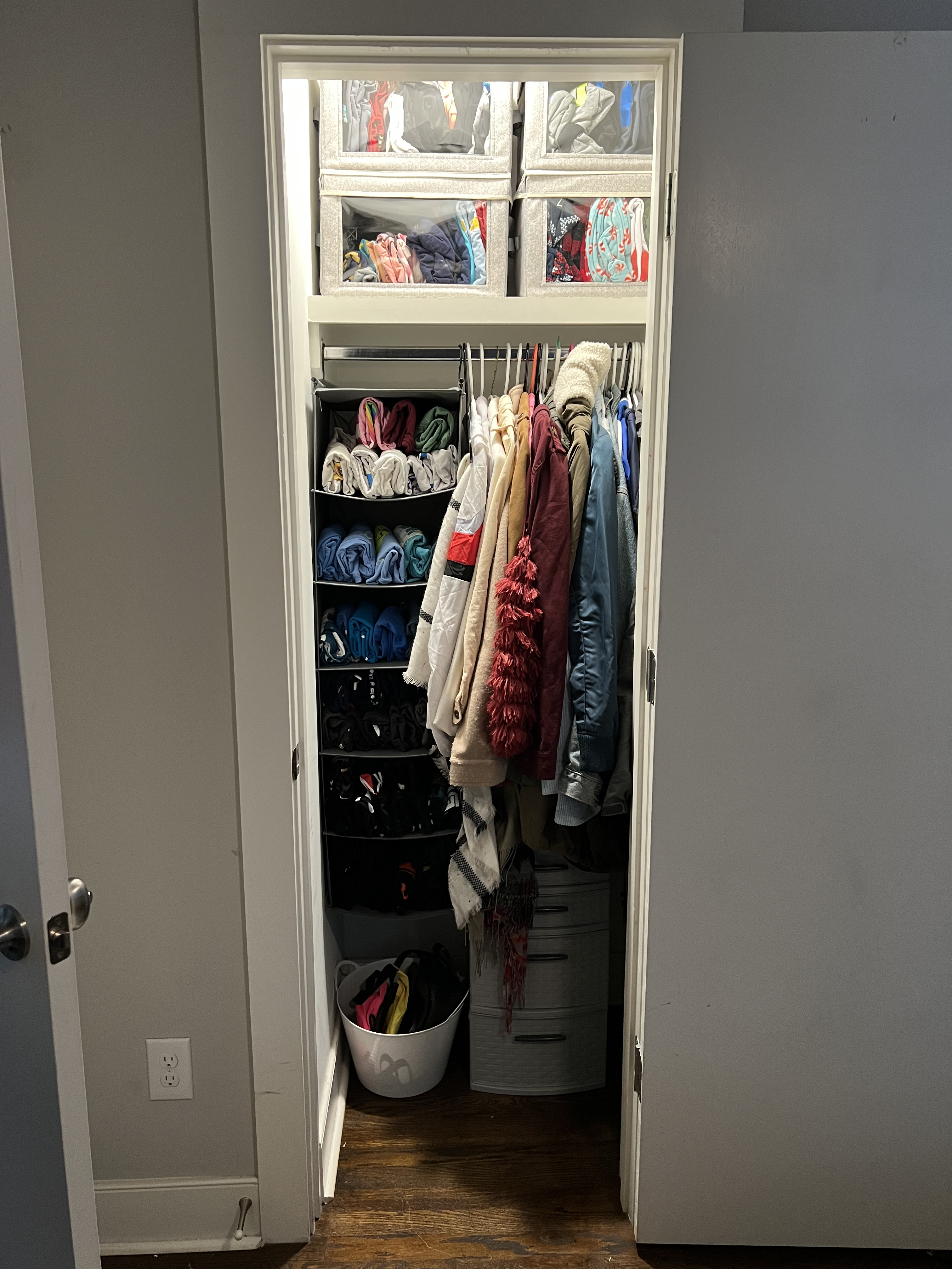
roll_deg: +0.9
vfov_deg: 67.3
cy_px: 634
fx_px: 953
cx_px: 476
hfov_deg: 53.1
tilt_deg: -10.1
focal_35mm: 26
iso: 320
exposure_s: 1/60
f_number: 1.5
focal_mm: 5.7
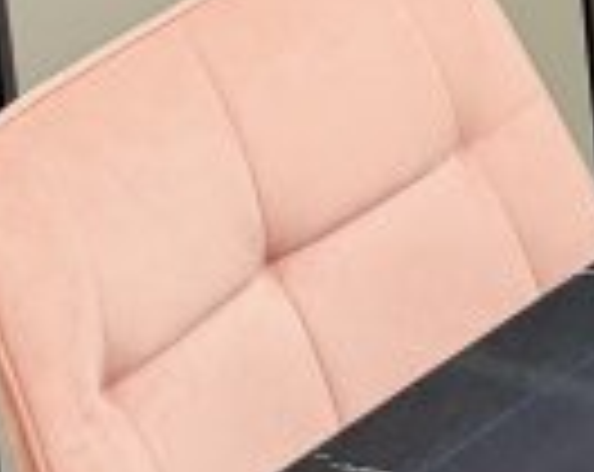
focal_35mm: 182
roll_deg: +4.5
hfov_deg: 10.4
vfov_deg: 7.5
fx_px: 3192
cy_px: -881
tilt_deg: -7.2
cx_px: 824
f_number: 1.78
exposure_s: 1/50
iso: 200
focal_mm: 6.76
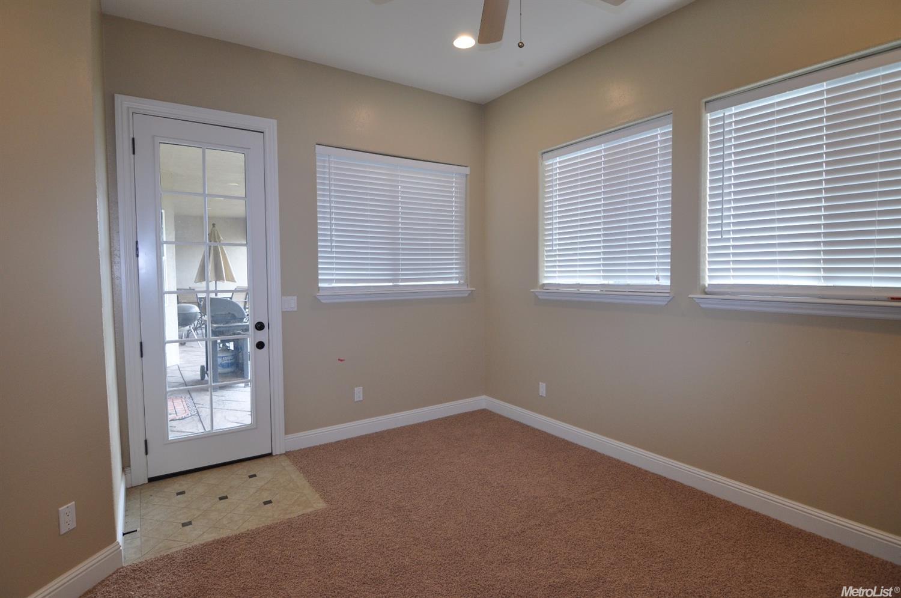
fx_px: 450
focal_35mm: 18
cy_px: 299
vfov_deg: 67.2
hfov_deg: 90.1
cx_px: 450
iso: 500
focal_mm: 12
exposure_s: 1/60
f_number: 4
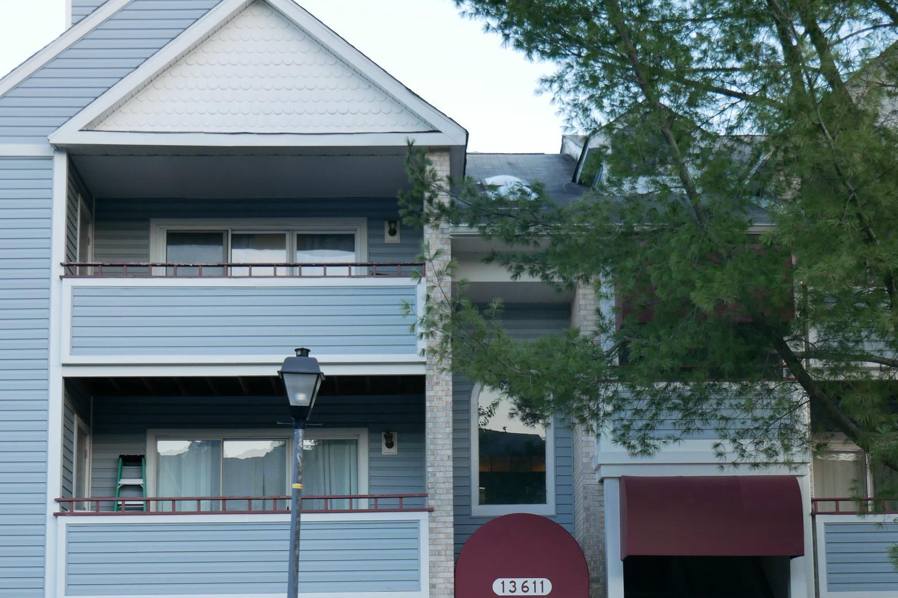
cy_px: 437
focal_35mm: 68
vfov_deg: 19.9
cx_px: 473
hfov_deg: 29.7
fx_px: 1696
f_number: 4.5
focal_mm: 25
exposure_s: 1/60
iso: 250
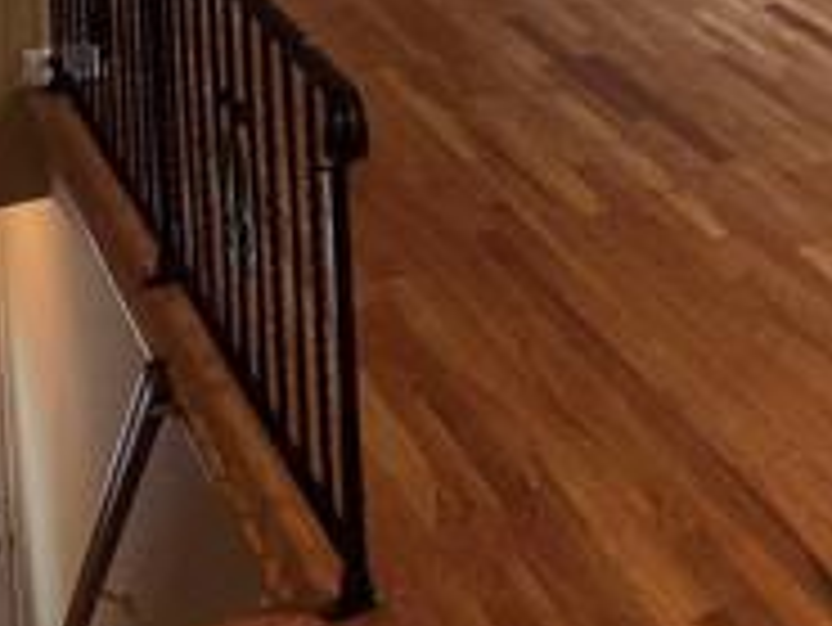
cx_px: 980
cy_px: -383
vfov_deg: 17.7
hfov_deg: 24.6
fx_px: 1732
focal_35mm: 72
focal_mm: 2.2
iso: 320
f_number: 2.2
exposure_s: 1/120
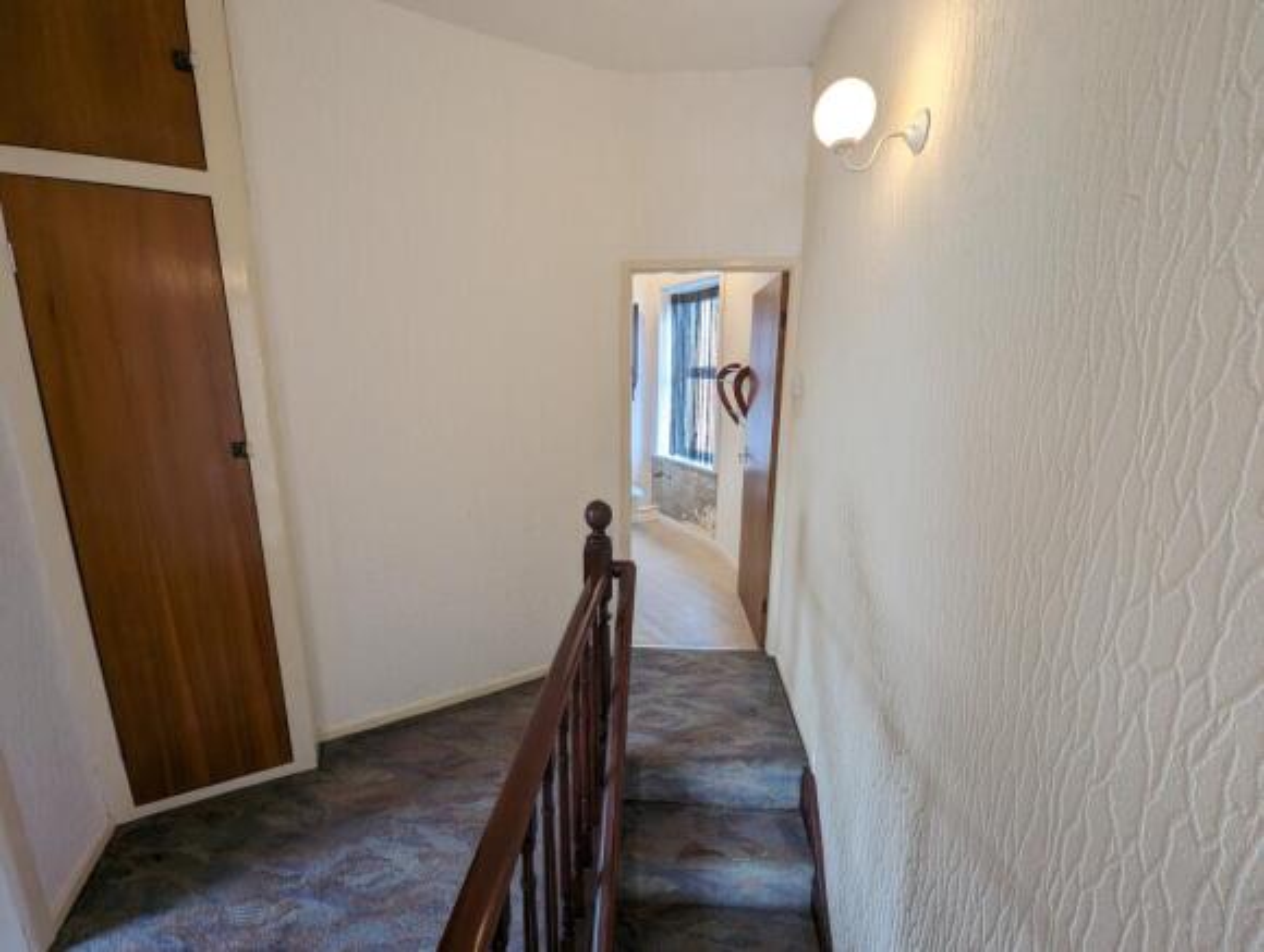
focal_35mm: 13
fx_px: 475
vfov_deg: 90.1
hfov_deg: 106.1
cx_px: 632
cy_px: 476
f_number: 2.2
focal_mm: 1.95
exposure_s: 1/78.9
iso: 133
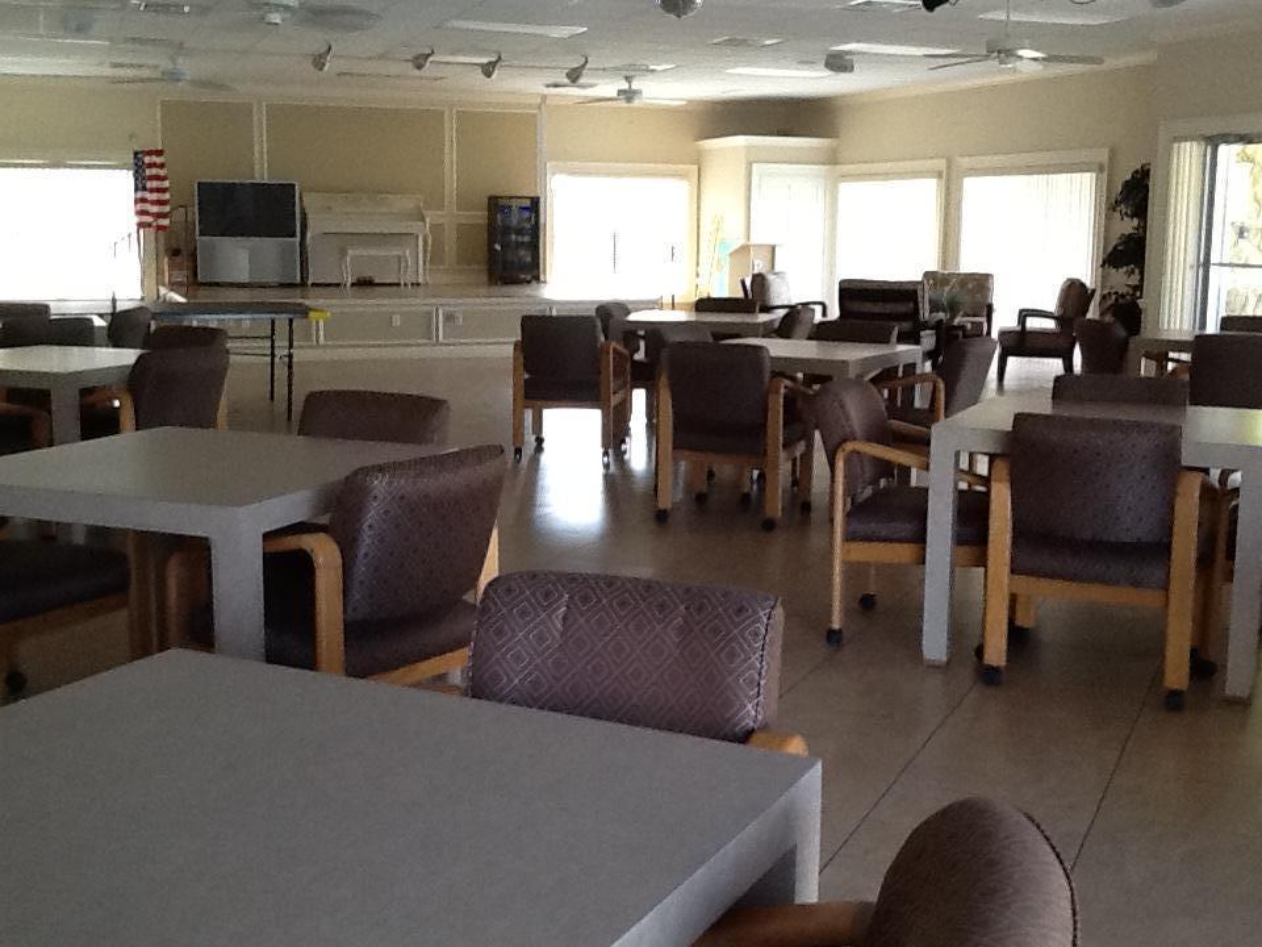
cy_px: 474
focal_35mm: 44
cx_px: 631
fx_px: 1604
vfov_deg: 32.9
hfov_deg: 42.9
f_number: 2.4
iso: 100
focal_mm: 2.03
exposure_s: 1/30
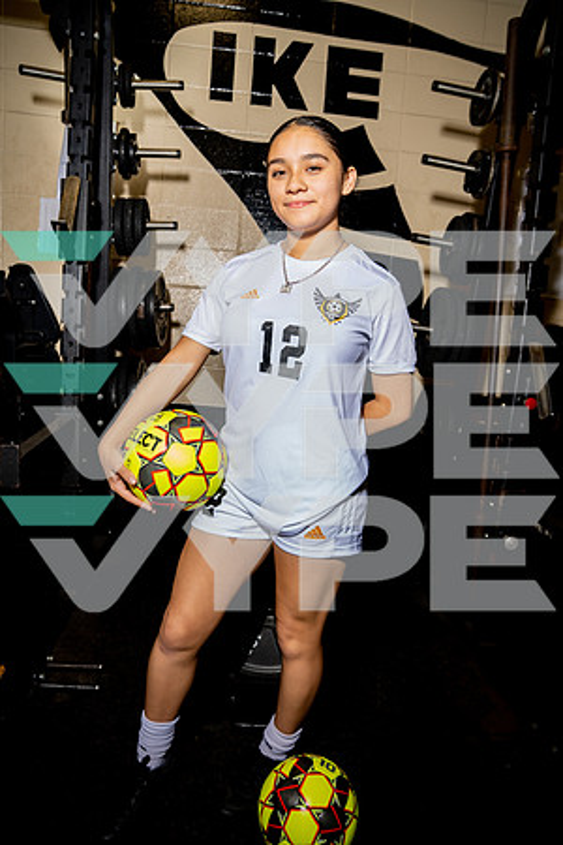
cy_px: 422
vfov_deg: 71.5
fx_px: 586
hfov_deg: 51.3
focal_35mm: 25
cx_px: 282
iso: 100
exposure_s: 1/250
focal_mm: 25
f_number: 4.5
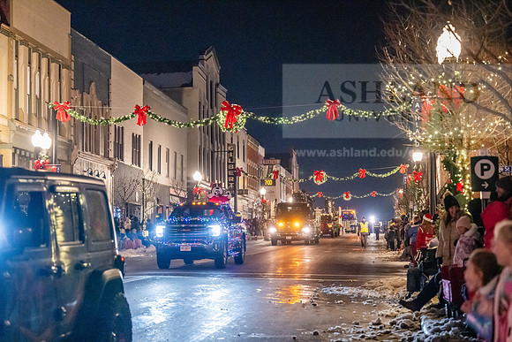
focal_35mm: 70
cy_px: 171
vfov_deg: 19.5
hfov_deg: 28.8
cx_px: 256
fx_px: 996
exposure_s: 1/250
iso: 8000
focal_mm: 70
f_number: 3.2
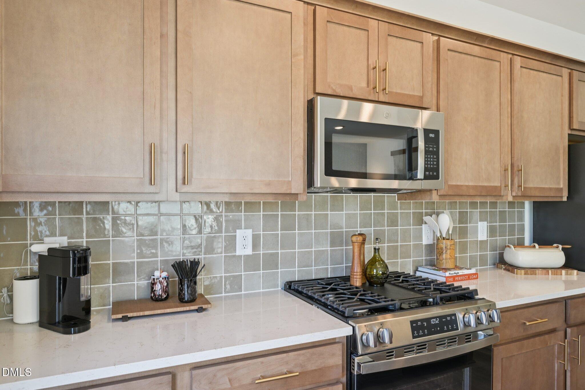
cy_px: 195
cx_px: 292
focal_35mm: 22
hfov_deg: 77.3
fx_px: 366
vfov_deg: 56.1
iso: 400
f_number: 8
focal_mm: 22.5
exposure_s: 1/25
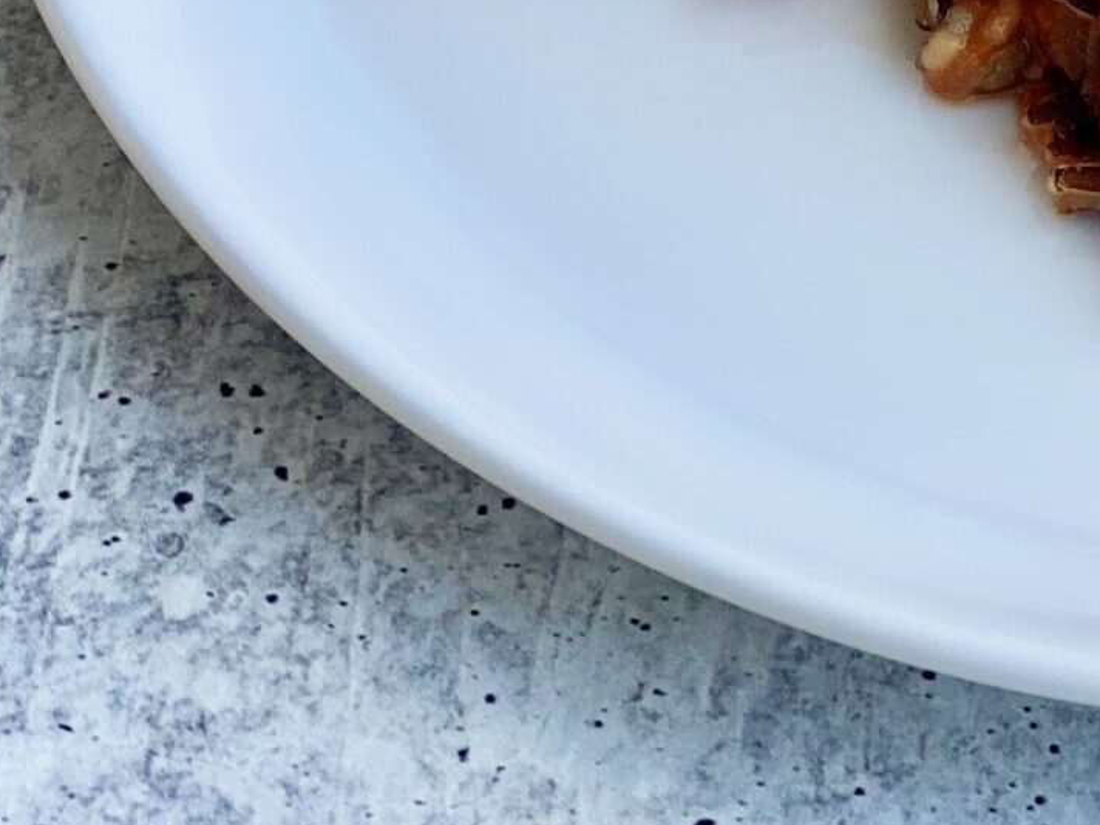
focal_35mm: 187
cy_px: -476
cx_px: 1299
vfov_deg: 7.8
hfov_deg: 10.4
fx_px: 5942
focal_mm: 6
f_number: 2
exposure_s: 1/122
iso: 32
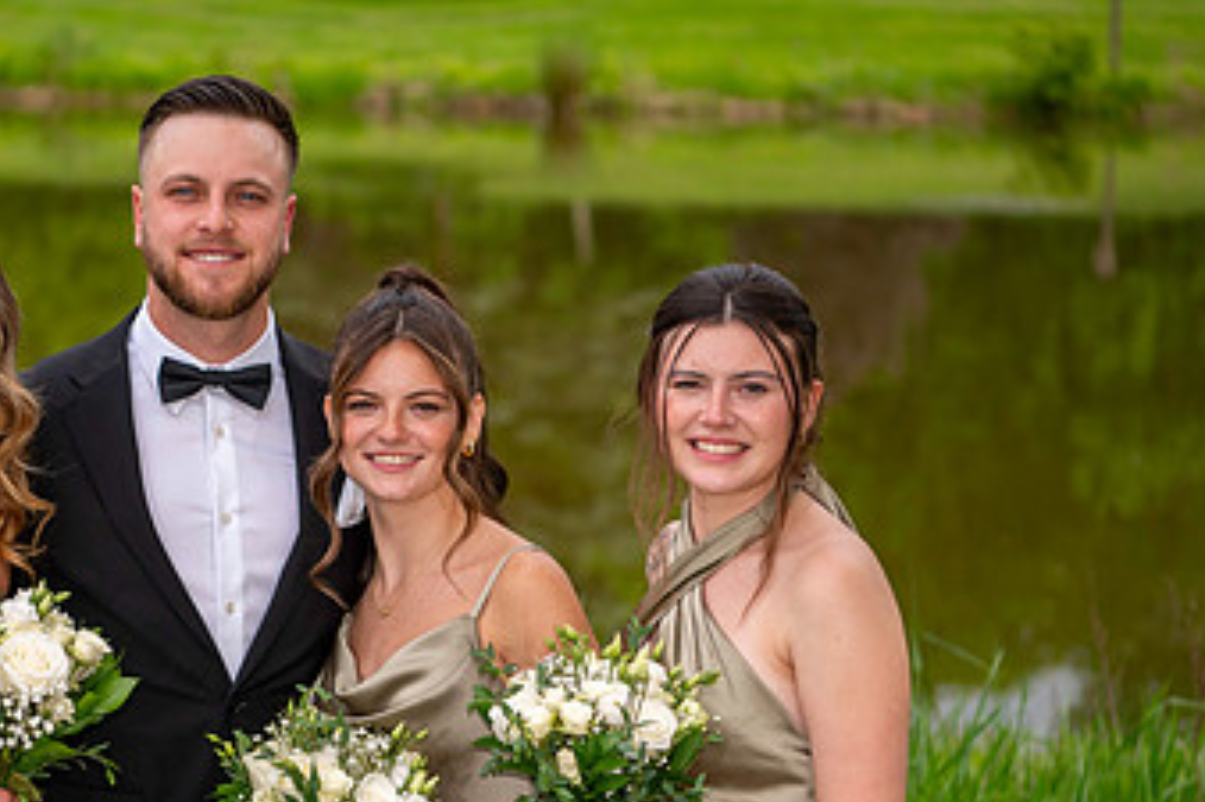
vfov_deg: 11.4
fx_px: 4015
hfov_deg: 17.0
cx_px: 406
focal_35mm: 120
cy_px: 602
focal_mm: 70
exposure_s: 1/3200
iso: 400
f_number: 3.2
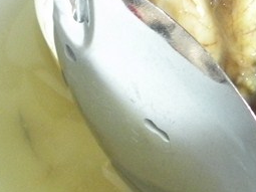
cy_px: -6
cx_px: 188
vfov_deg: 7.5
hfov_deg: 10.0
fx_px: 1464
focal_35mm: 198
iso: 400
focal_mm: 9.8
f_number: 3.5
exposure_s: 1/26.5
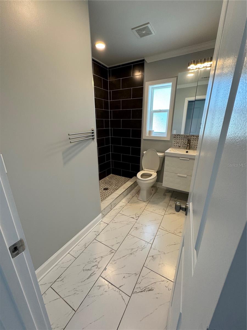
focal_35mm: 14
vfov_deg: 102.1
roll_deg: +0.5
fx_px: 133
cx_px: 124
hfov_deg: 85.7
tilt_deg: -17.9
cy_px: 165
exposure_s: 1/120
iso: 200
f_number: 2.2
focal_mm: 2.22
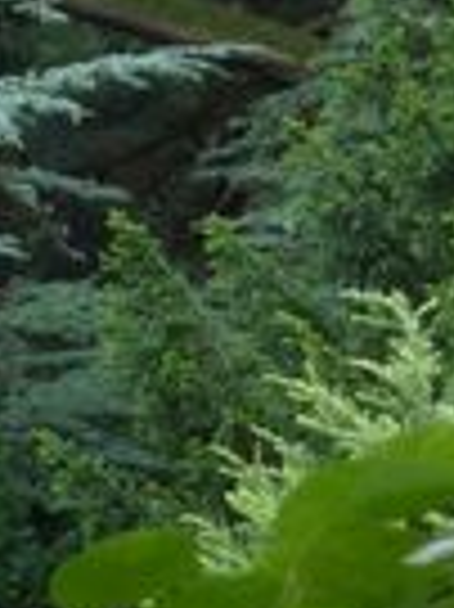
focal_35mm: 338
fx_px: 5920
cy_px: -658
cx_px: 121
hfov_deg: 4.4
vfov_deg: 5.7
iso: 100
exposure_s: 1/80
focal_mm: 10.2
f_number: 3.2
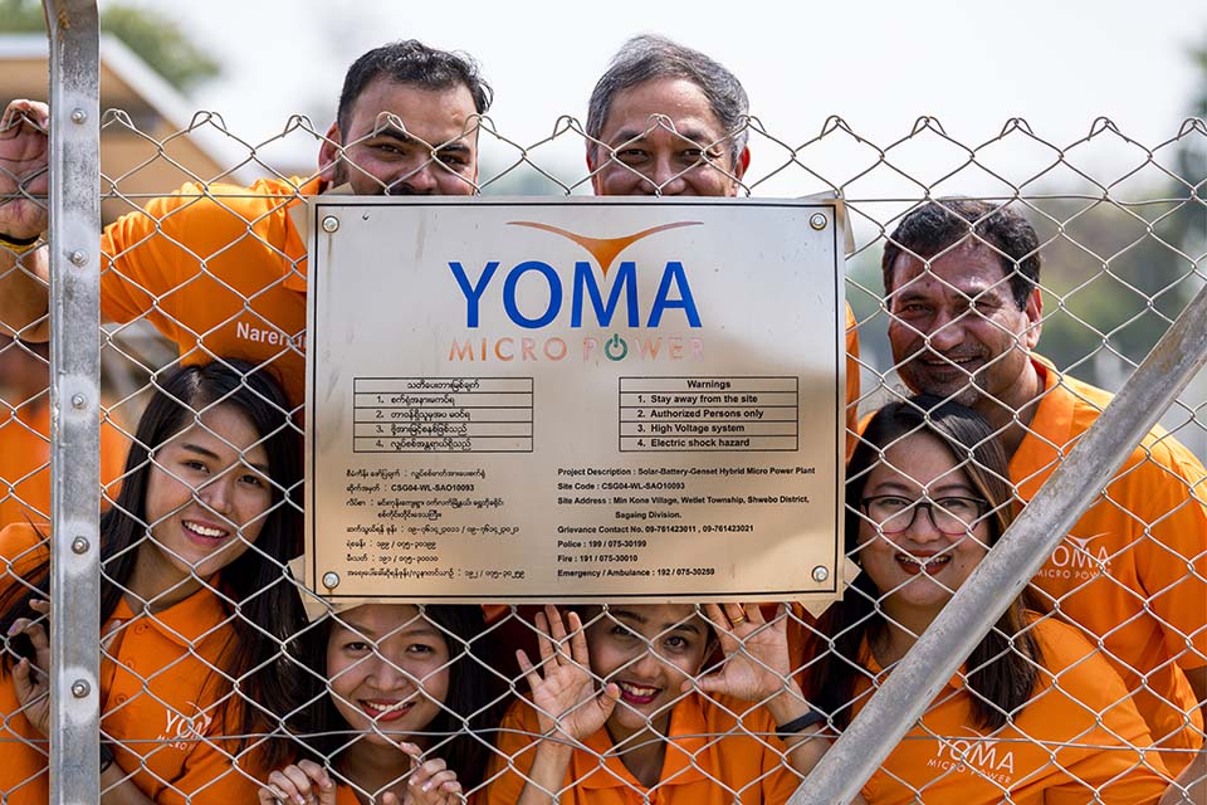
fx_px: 4526
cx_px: 604
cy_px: 402
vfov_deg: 10.2
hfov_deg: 15.2
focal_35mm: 135
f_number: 3.2
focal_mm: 135
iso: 450
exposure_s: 1/4000
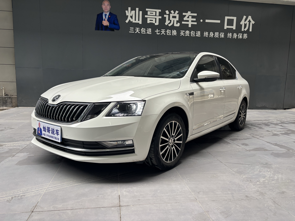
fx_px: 222
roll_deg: -1.6
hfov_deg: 67.3
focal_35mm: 26
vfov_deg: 53.1
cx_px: 148
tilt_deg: -7.3
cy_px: 110
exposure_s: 1/121
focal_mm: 5.96
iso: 100
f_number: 1.6
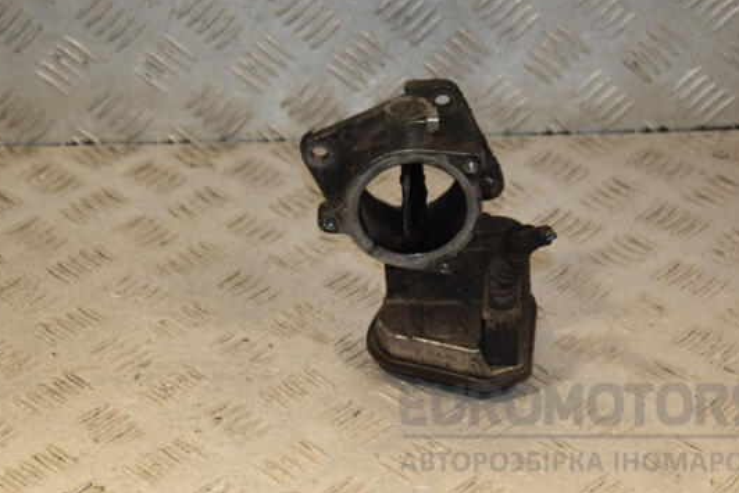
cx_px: 374
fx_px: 1807
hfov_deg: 23.1
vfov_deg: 15.5
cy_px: 219
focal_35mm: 88
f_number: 6.3
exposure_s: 1/200
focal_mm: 52
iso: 800
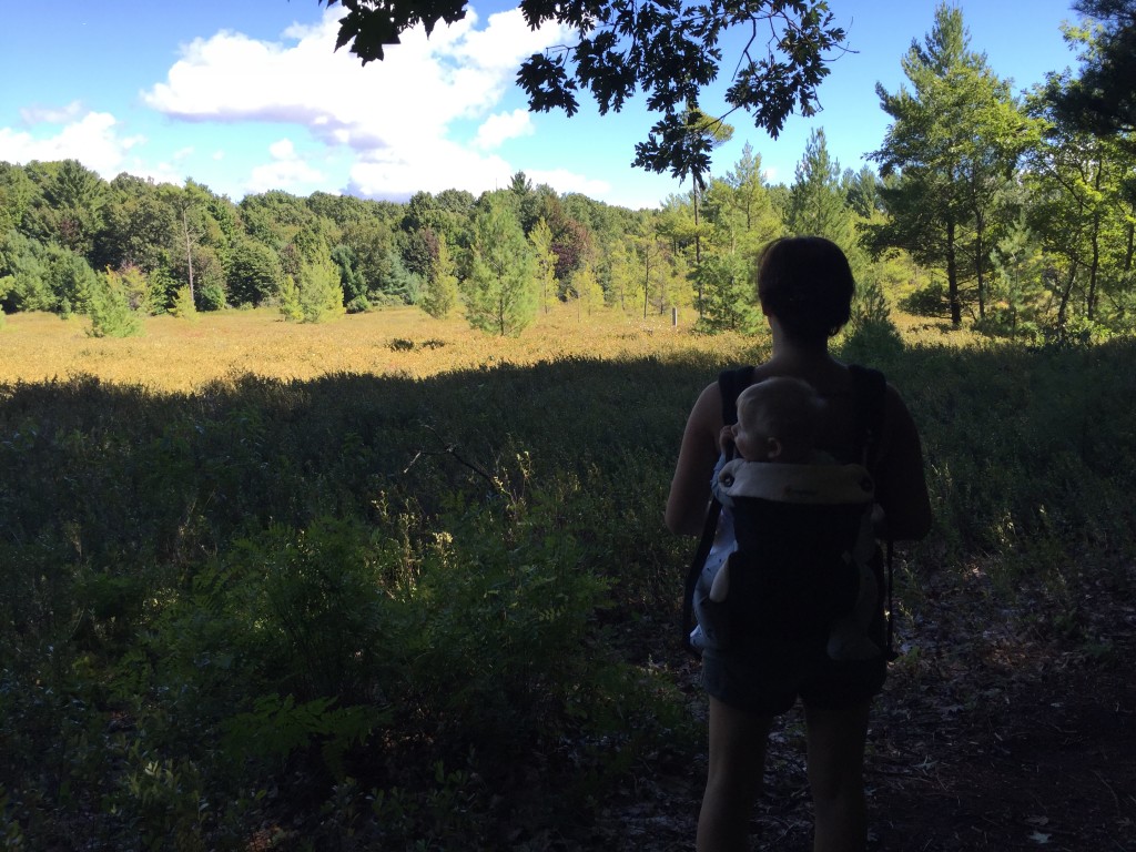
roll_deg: +0.7
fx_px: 952
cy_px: 426
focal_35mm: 29
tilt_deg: -8.4
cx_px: 568
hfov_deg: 61.7
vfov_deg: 48.2
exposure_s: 1/581
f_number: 2.2
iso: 32
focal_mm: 4.15
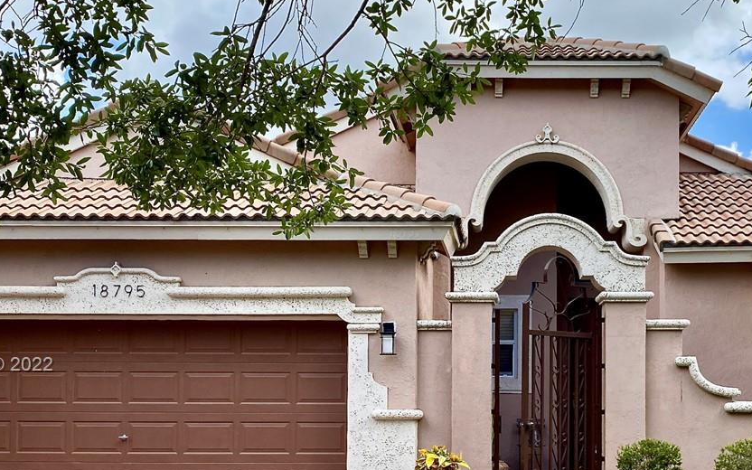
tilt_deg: +1.6
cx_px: 487
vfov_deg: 24.1
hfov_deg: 37.9
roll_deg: -0.6
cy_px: 366
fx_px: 1086
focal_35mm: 53
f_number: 1.8
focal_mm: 4.25
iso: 32
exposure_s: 1/1147
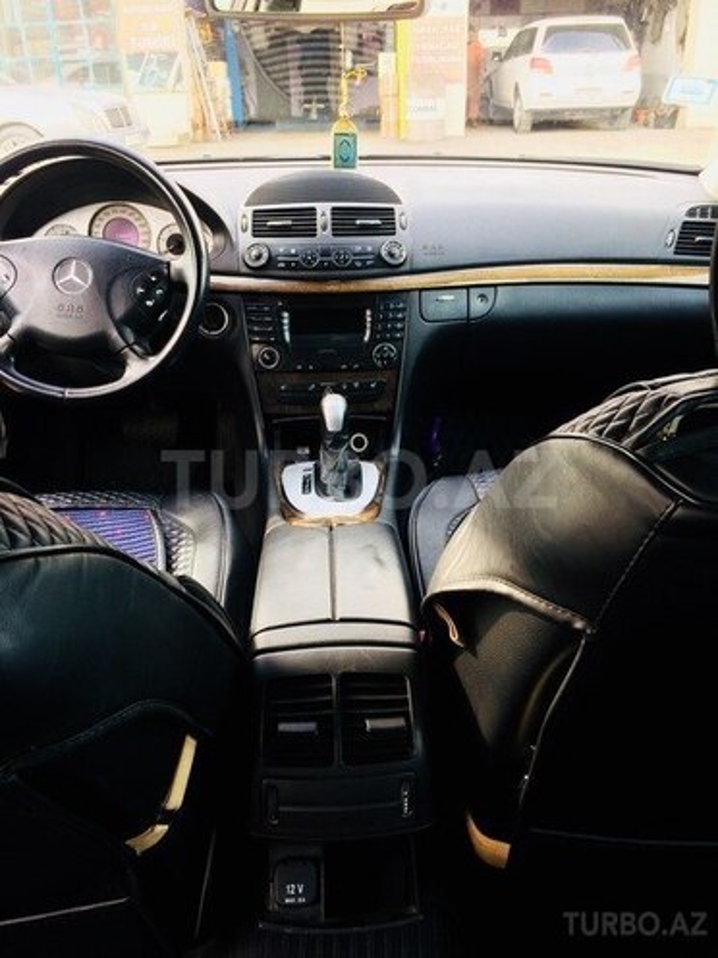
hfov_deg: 48.2
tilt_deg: -27.6
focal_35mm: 29
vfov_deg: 61.7
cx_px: 359
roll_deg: +3.3
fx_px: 802
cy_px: 479
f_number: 2.2
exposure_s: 1/100
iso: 50
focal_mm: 4.15
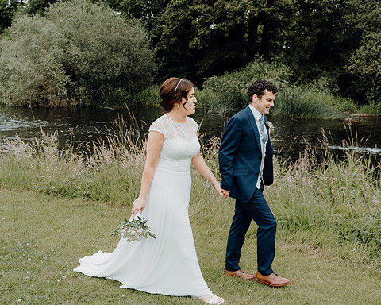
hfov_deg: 43.8
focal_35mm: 42
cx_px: 212
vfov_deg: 35.7
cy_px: 152
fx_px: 474
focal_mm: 37
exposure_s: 1/200
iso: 125
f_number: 5
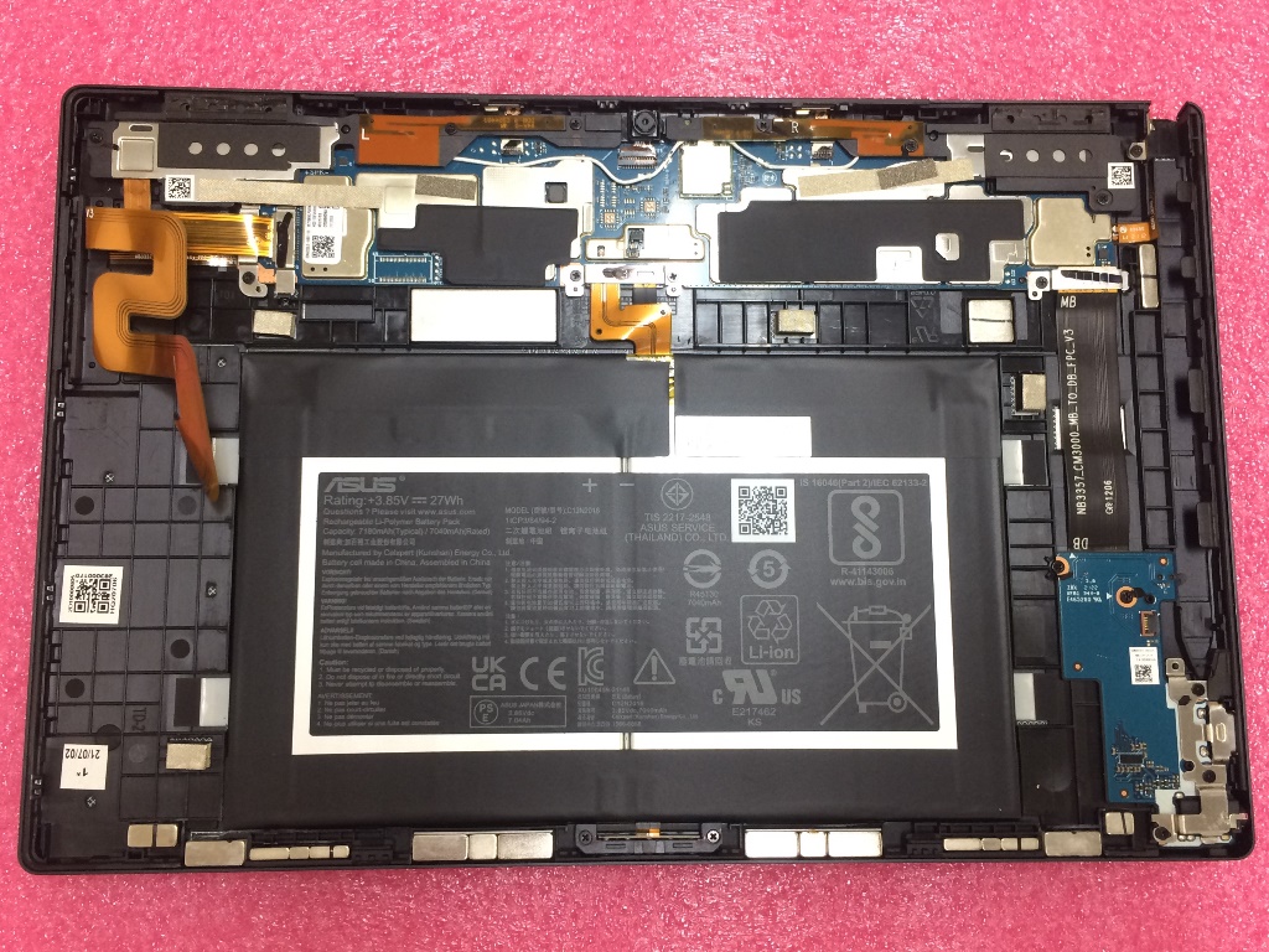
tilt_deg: -80.8
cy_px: 476
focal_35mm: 29
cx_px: 634
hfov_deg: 61.7
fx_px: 1063
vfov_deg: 48.2
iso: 125
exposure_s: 1/33
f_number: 2.2
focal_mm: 4.15
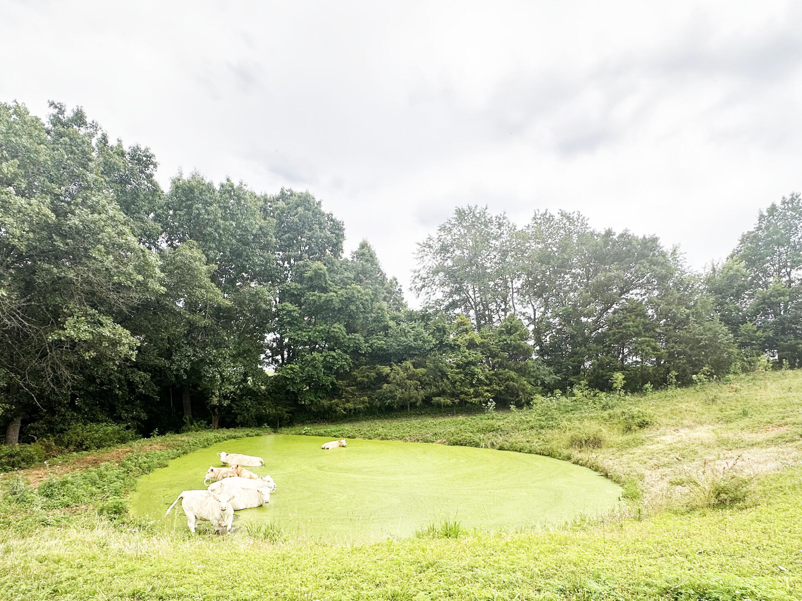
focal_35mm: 21
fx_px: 487
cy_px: 399
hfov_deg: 79.0
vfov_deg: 61.9
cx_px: 386
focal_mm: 2.22
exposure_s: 1/325
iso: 40
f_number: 2.2
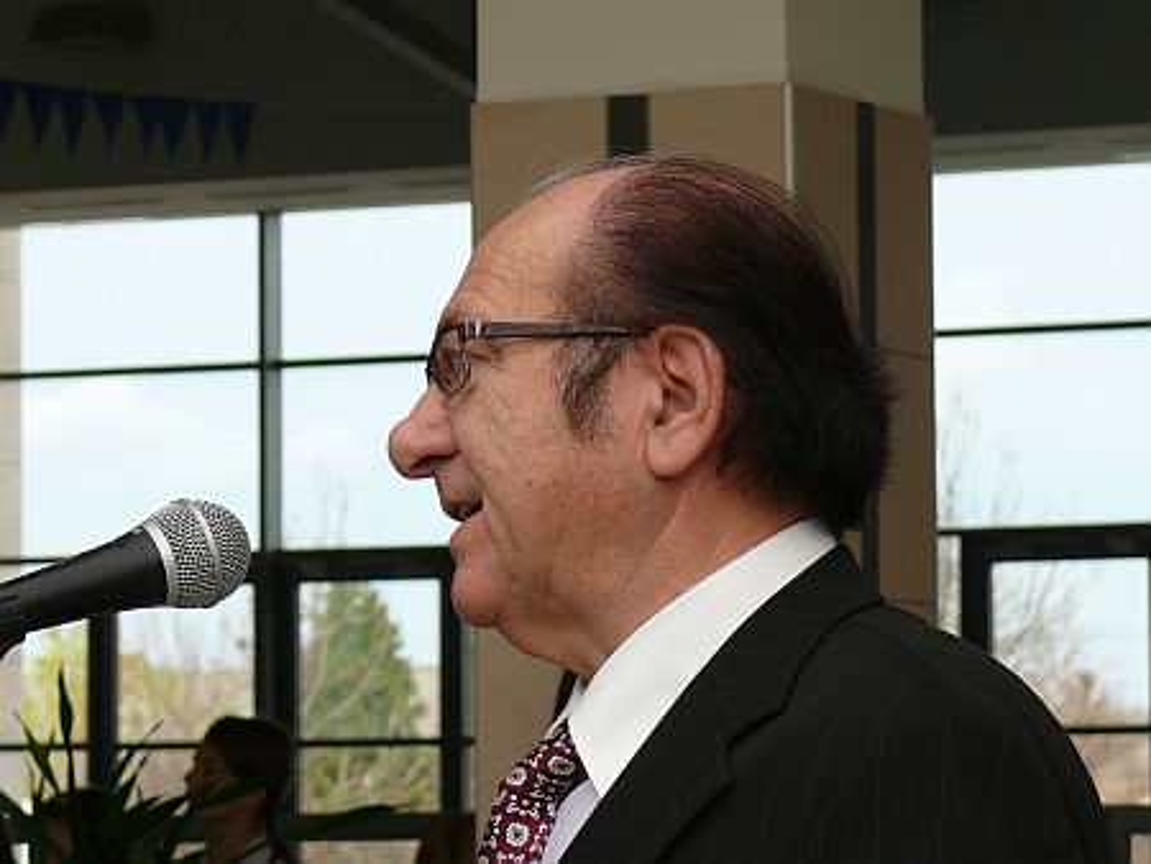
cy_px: 432
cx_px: 576
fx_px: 6155
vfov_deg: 8.0
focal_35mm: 185
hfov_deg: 10.7
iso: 100
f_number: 4
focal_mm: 21.9
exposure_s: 1/200
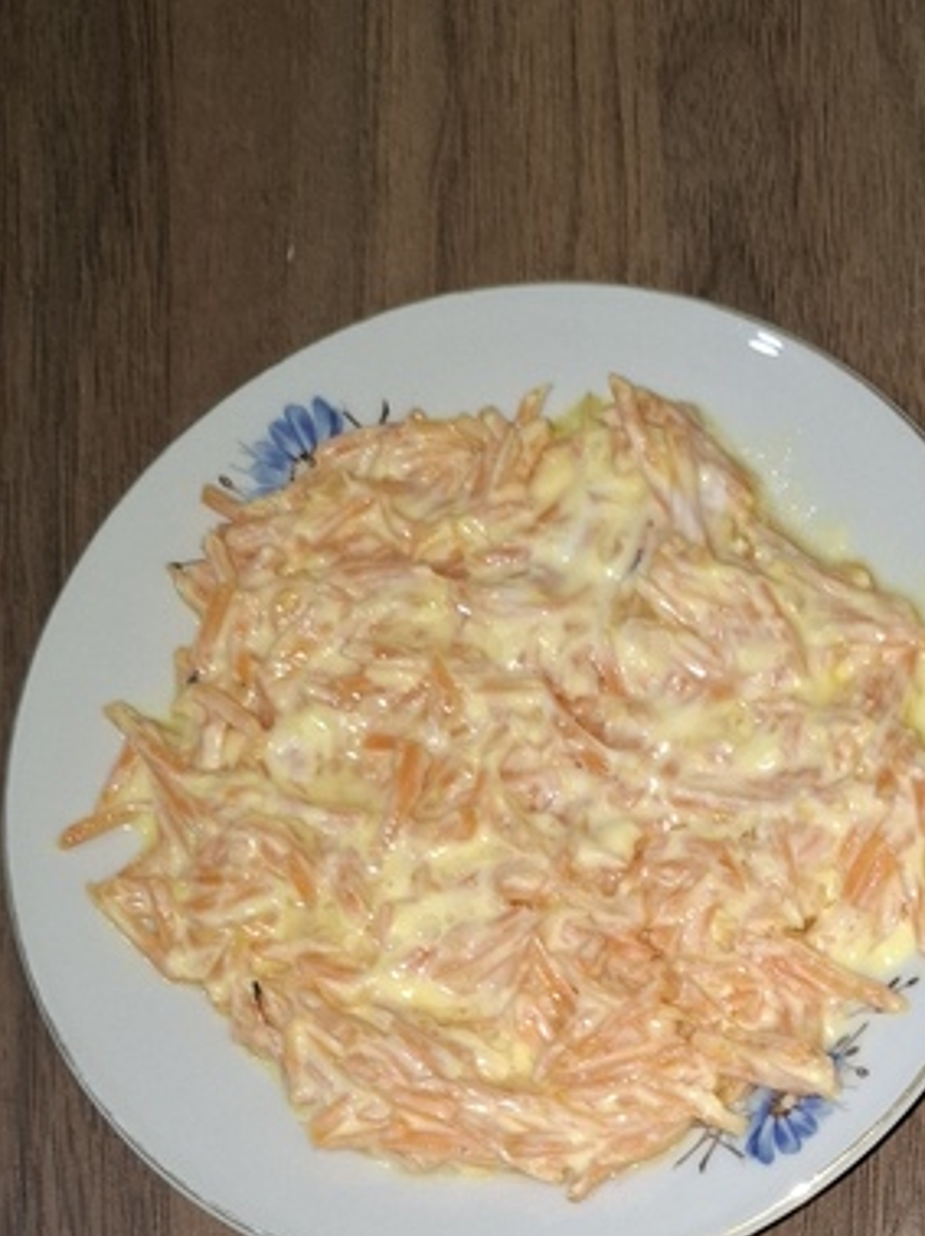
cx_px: 977
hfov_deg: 24.6
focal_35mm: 56
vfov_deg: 29.9
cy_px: 1449
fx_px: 1997
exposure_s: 1/100
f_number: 1.8
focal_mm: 5.54
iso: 125
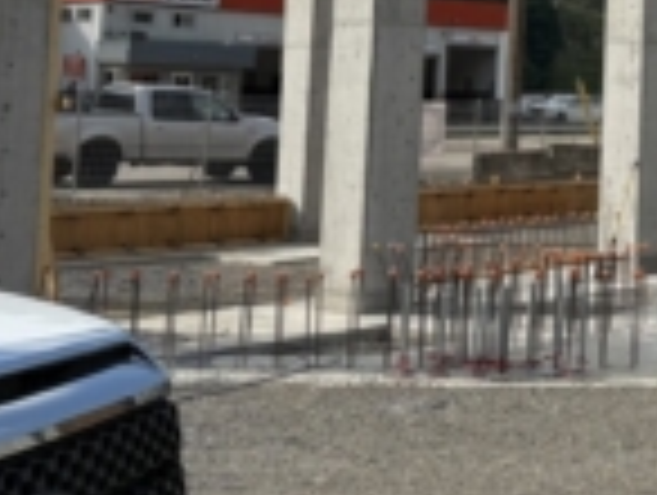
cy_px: -14
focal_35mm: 74
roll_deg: -0.7
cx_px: 837
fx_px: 1407
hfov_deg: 23.5
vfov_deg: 19.3
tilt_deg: +5.4
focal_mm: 6.76
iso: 80
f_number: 1.78
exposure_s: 1/5319
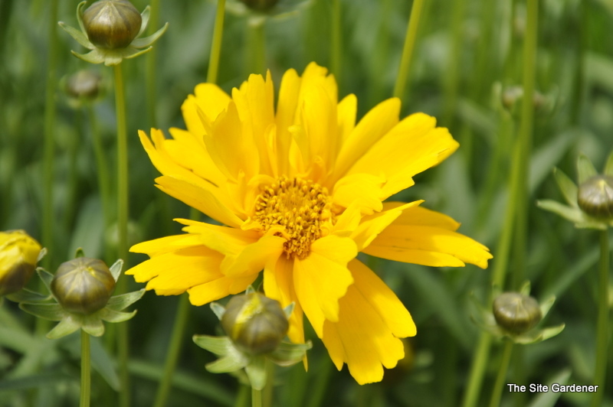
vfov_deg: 8.7
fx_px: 2680
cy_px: 204
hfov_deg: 13.1
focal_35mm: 158
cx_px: 306
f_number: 8
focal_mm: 105
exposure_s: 1/250
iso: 200
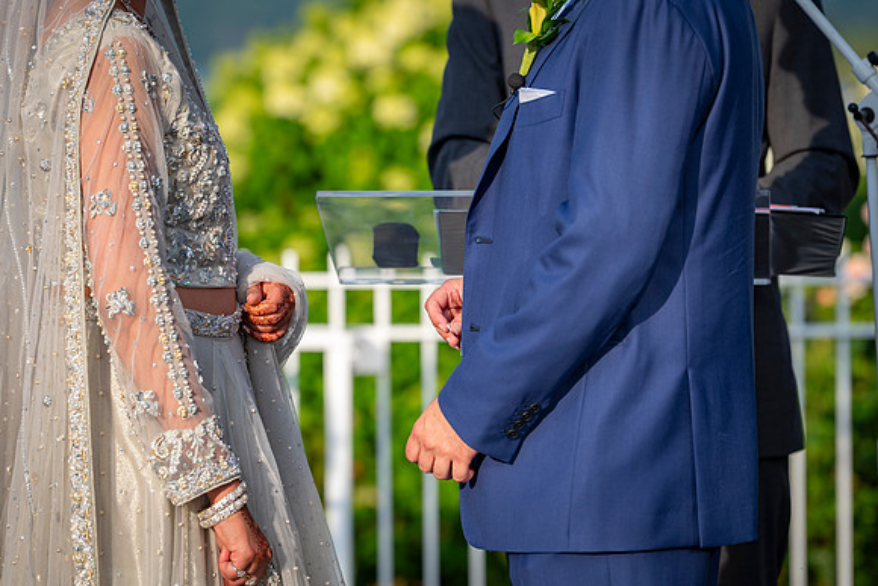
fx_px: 5163
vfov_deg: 6.5
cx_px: 440
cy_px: 290
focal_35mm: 212
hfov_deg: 9.7
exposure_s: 1/800
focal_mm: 200
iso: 160
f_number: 4.5
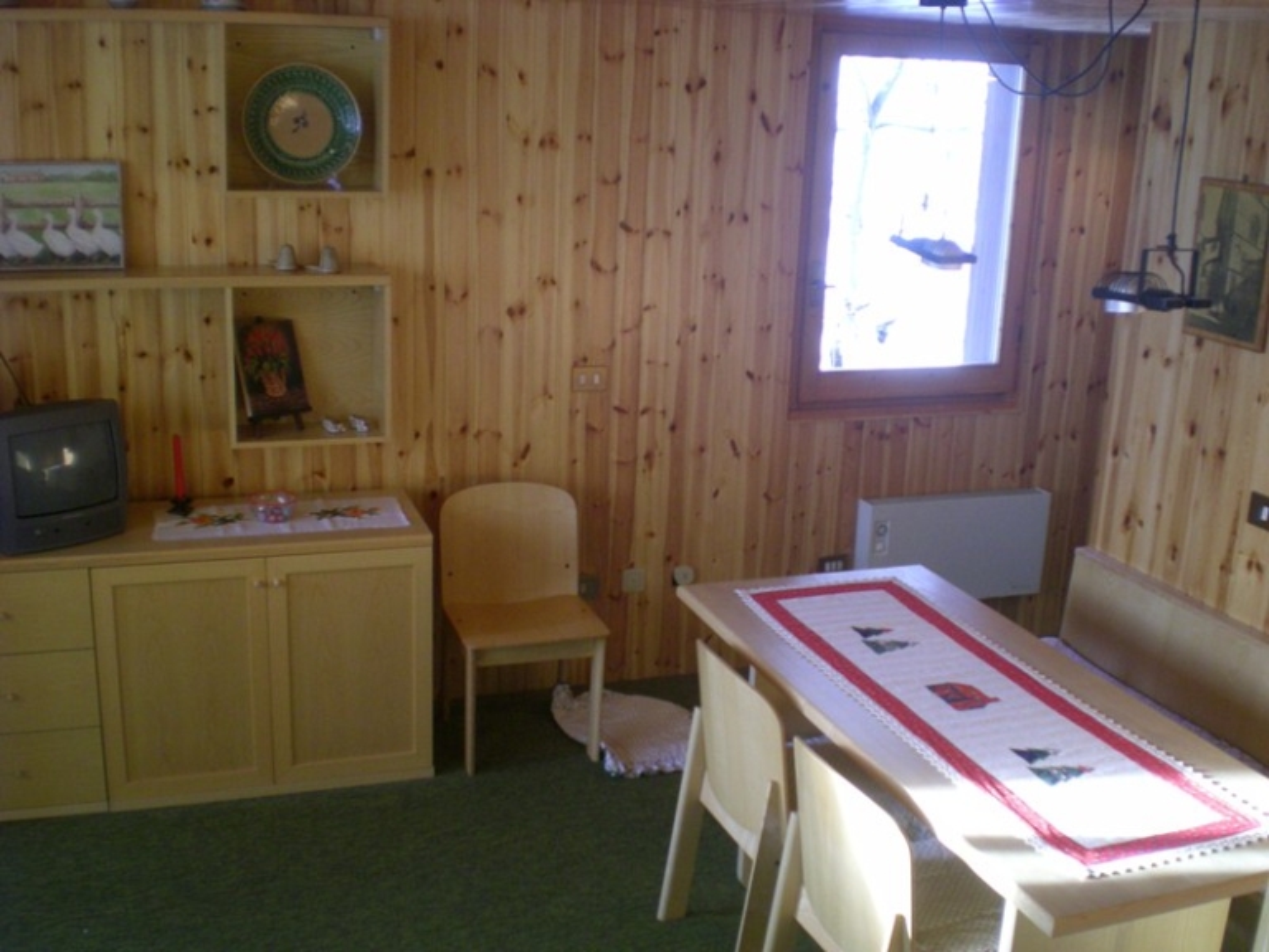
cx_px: 634
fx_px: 1393
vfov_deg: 37.7
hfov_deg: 49.0
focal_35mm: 38
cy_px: 476
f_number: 3.1
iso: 200
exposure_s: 1/49.7
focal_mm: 6.3
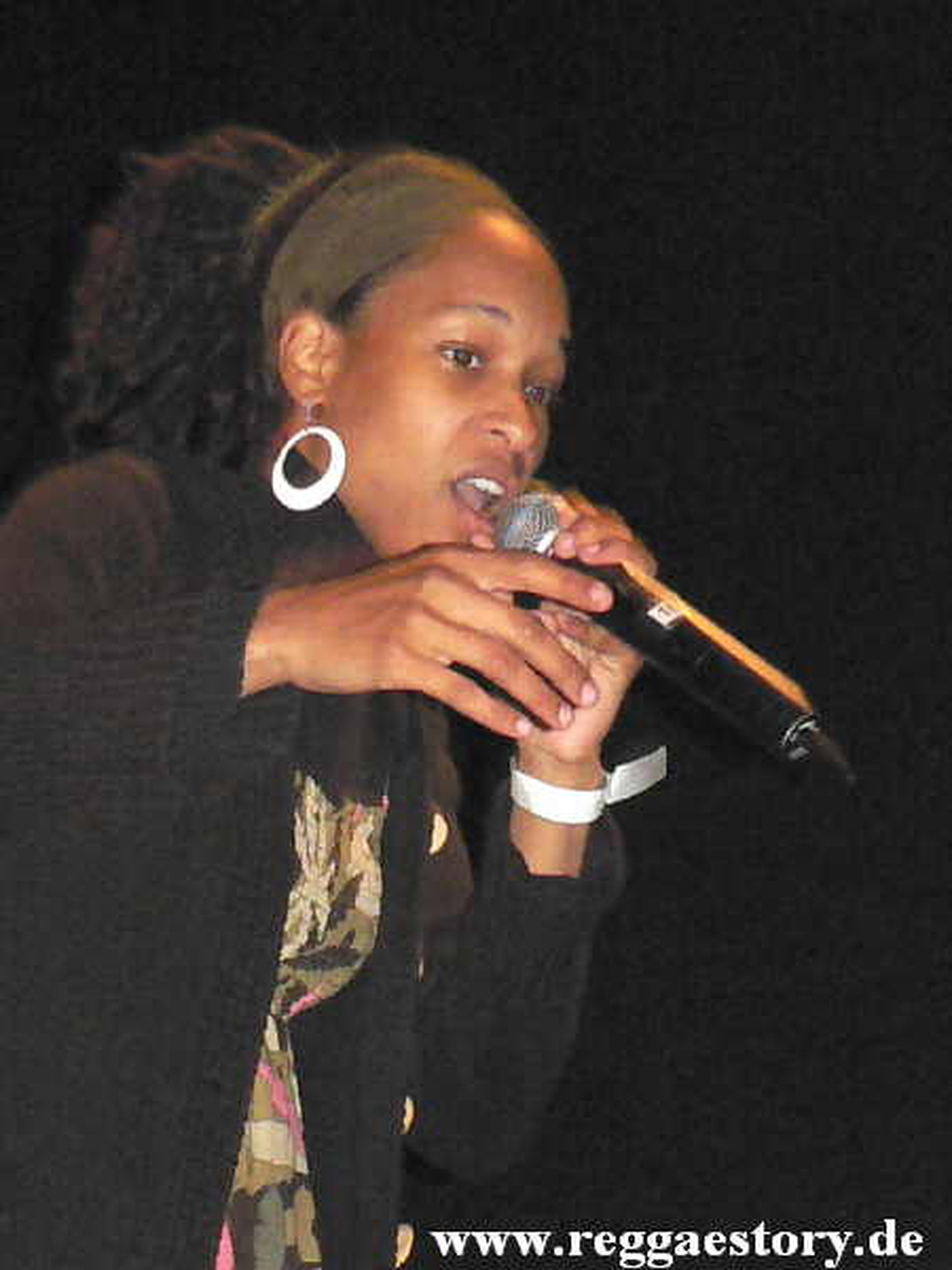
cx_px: 476
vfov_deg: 35.5
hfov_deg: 27.0
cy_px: 635
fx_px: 1980
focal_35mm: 54
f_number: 2.8
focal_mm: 9.2
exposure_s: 1/60
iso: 400
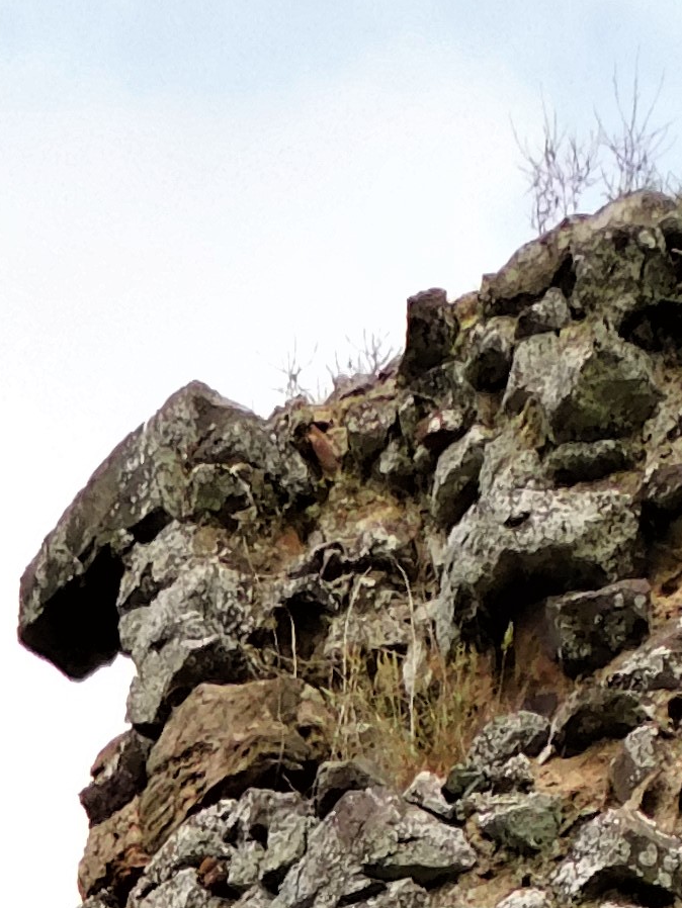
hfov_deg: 12.5
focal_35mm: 118
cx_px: 203
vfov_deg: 12.7
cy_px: 2221
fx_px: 3098
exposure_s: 1/800
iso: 125
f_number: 3
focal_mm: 4
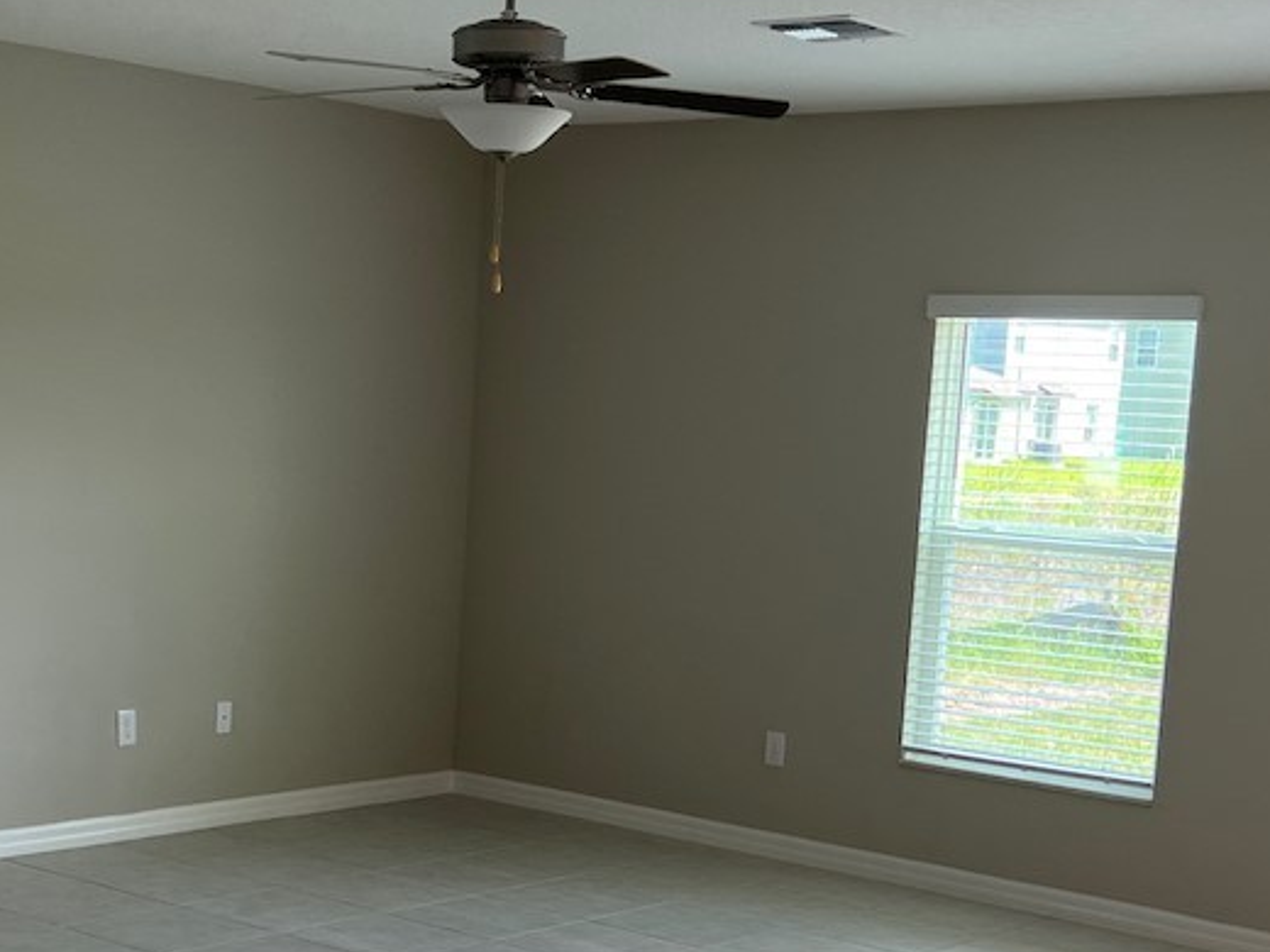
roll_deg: -1.8
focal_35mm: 64
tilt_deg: -7.0
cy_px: 710
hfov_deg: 30.2
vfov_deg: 22.7
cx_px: 486
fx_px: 2348
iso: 64
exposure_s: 1/150
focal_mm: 5.7
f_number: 1.5
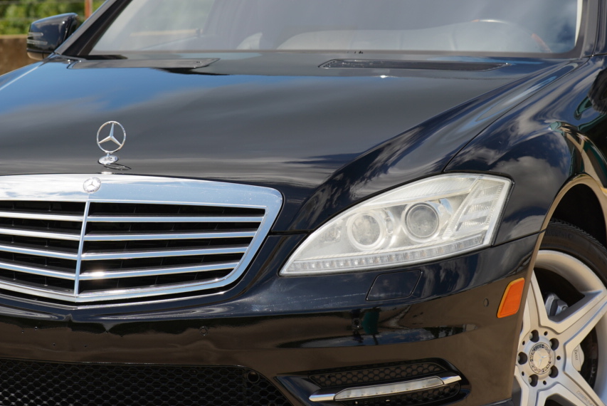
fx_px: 2716
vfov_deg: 8.5
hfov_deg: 12.7
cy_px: 168
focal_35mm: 161
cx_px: 324
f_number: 4.5
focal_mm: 85
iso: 100
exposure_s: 1/640
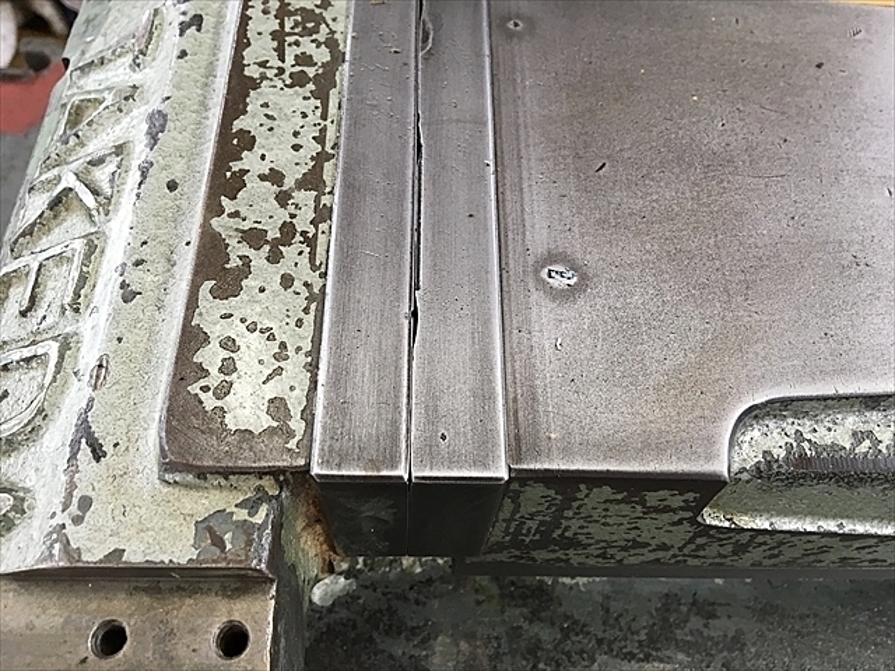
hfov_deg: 61.7
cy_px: 336
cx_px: 448
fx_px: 750
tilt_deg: -61.7
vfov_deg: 48.2
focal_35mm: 29
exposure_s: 1/30
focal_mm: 4.15
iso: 32
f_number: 2.2
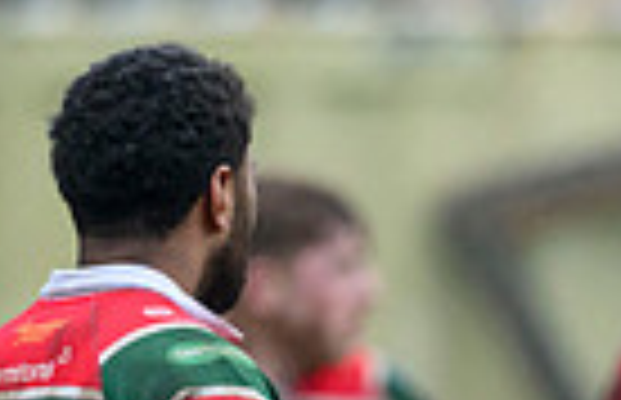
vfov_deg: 0.6
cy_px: 818
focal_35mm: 2074
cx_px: 1533
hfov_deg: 1.0
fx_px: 35419
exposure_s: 1/1600
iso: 3200
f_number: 4
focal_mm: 400
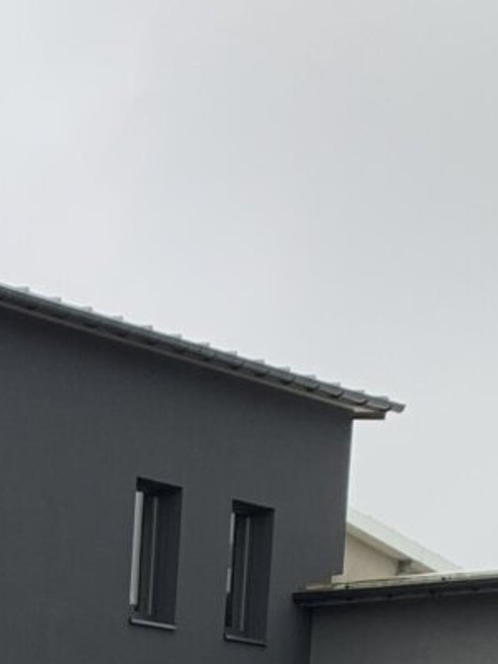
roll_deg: -1.7
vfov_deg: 12.9
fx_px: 2551
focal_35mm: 133
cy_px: 1320
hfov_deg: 10.7
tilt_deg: -7.6
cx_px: -264
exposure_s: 1/179
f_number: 1.8
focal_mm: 4.25
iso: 25
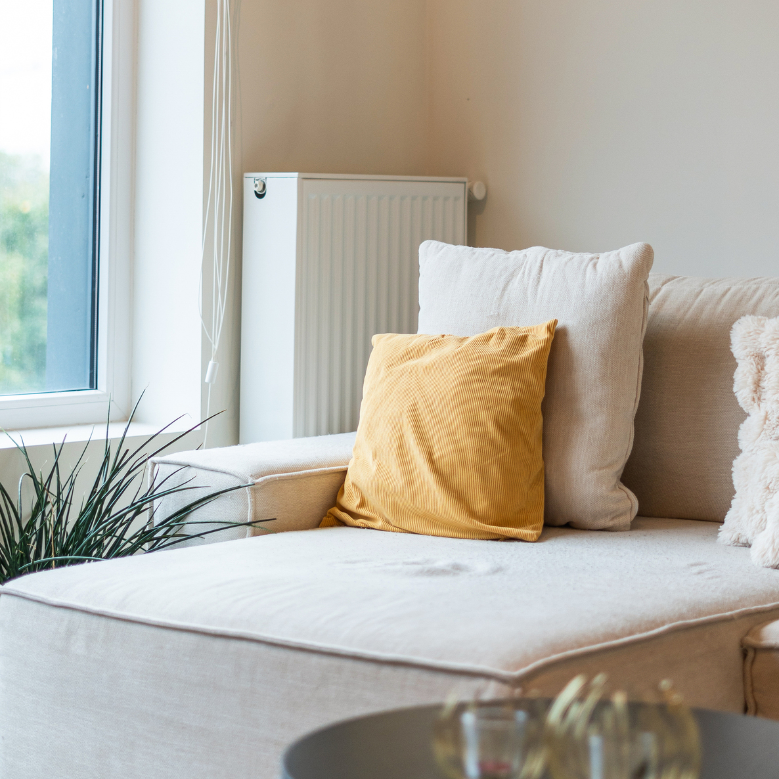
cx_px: 412
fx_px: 2190
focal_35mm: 86
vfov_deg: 20.1
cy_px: 296
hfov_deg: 20.2
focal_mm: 50
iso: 400
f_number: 1.8
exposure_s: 1/400
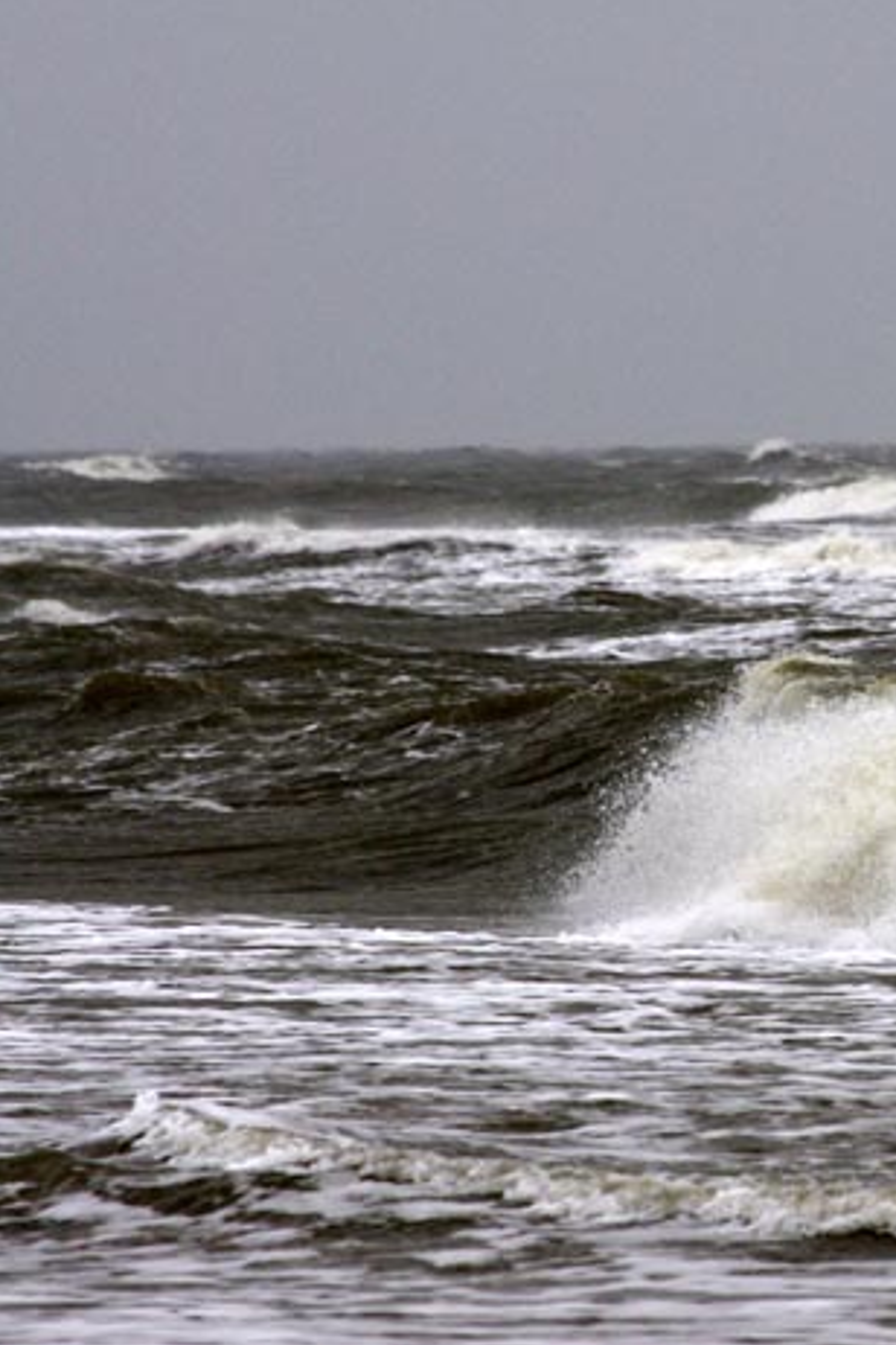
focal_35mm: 454
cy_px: 671
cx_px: 1009
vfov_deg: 4.5
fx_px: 16948
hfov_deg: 3.0
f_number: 11
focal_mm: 200
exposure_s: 1/250
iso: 400
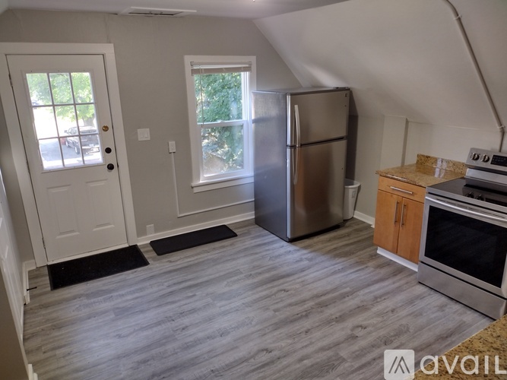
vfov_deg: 51.3
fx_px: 395
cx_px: 254
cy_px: 190
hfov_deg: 65.3
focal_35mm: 27
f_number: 1.7
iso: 176
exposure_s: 1/60
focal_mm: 4.71
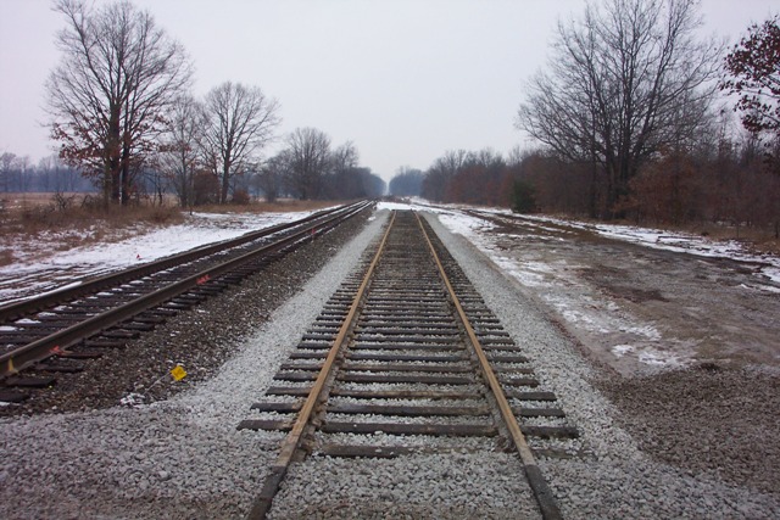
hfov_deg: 54.4
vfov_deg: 37.9
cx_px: 390
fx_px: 758
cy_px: 260
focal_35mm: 35
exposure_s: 1/700
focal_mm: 7.5
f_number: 2.8
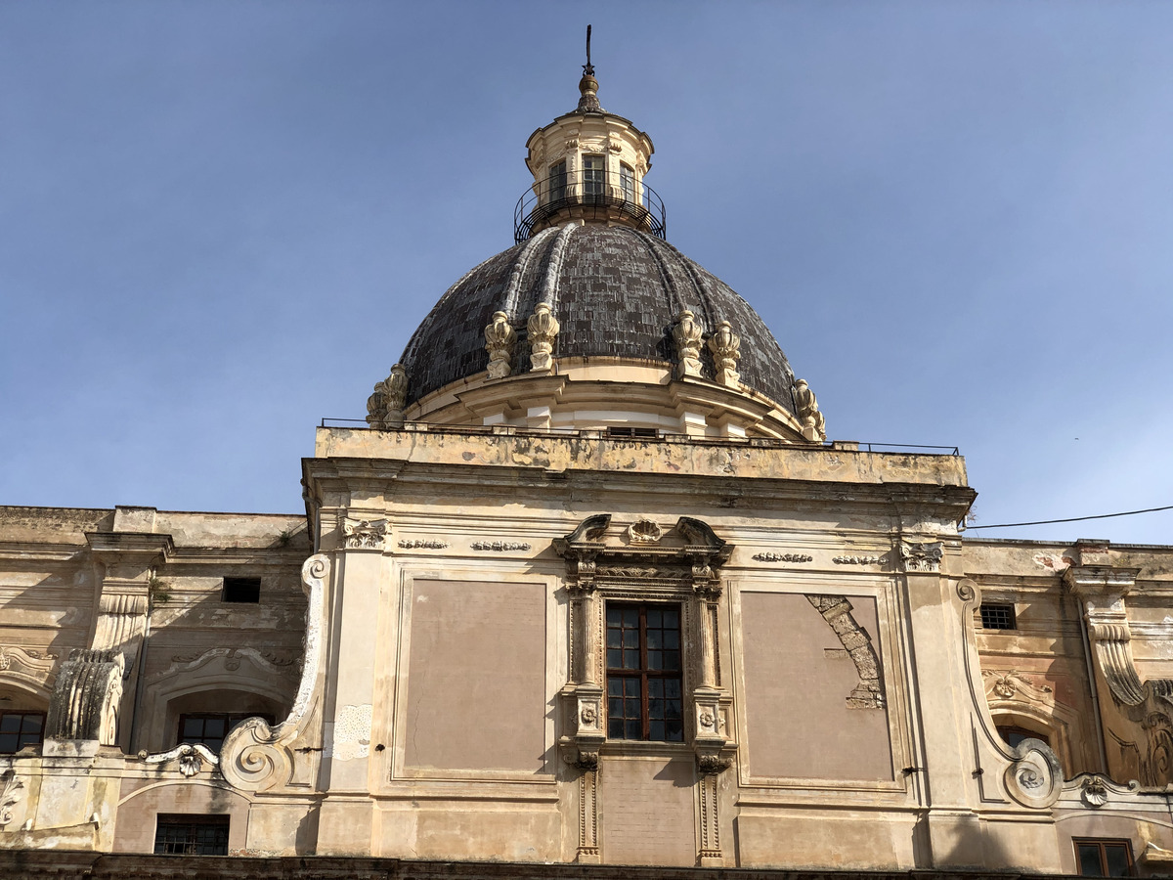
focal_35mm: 52
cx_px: 586
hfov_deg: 36.8
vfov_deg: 28.0
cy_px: 440
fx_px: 1762
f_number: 2.4
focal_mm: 6
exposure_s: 1/1297
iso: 16
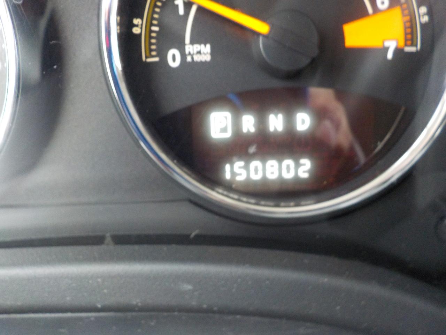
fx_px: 387
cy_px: 168
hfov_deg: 60.0
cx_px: 223
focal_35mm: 30
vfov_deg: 46.8
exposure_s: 1/10
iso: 400
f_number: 3.3
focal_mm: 4.1
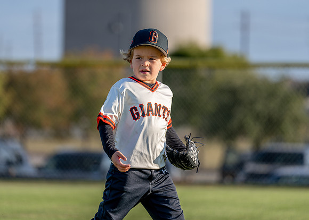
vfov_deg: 6.9
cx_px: 138
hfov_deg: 9.7
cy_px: 94
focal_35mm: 208
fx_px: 1826
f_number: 2.8
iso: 100
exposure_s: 1/1250
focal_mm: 168
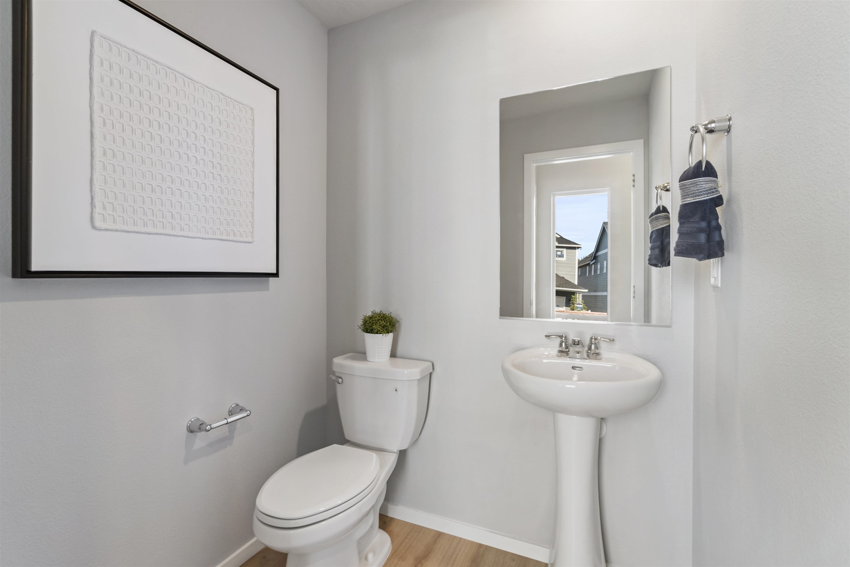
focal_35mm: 15
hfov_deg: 100.4
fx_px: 354
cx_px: 425
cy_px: 284
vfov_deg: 77.3
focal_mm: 10
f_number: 4
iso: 640
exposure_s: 1/30
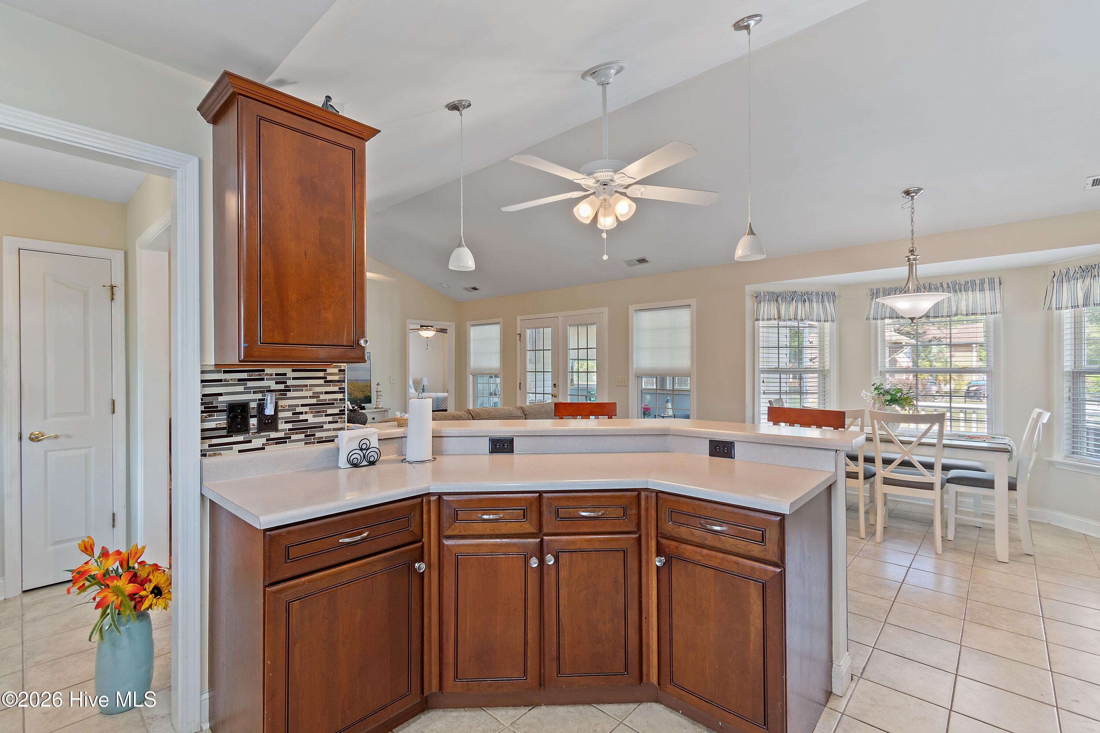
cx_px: 550
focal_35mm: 15
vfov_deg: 77.3
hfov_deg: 100.4
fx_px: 458
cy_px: 366
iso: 100
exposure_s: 1/2.5
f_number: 4.5
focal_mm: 10
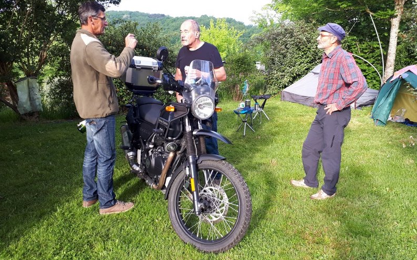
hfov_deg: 64.7
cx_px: 210
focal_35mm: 29
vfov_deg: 43.1
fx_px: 329
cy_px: 121
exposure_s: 1/103
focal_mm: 3.6
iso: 40
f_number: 1.9
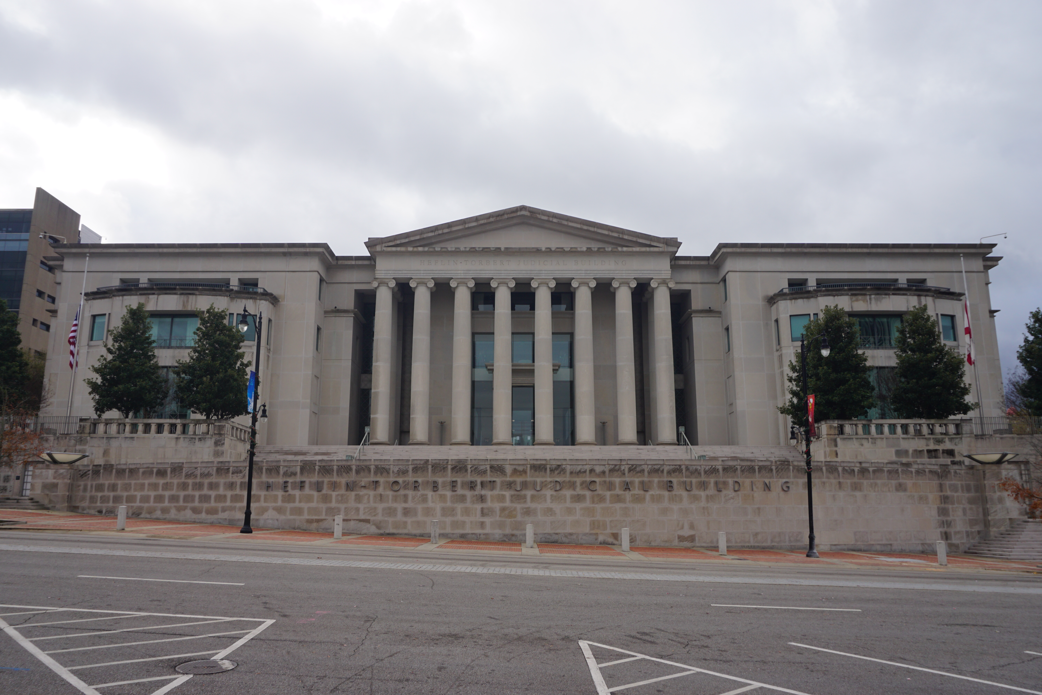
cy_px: 348
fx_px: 825
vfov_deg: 45.7
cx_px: 521
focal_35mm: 28
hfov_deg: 64.6
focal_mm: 19
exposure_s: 1/100
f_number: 10
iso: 100
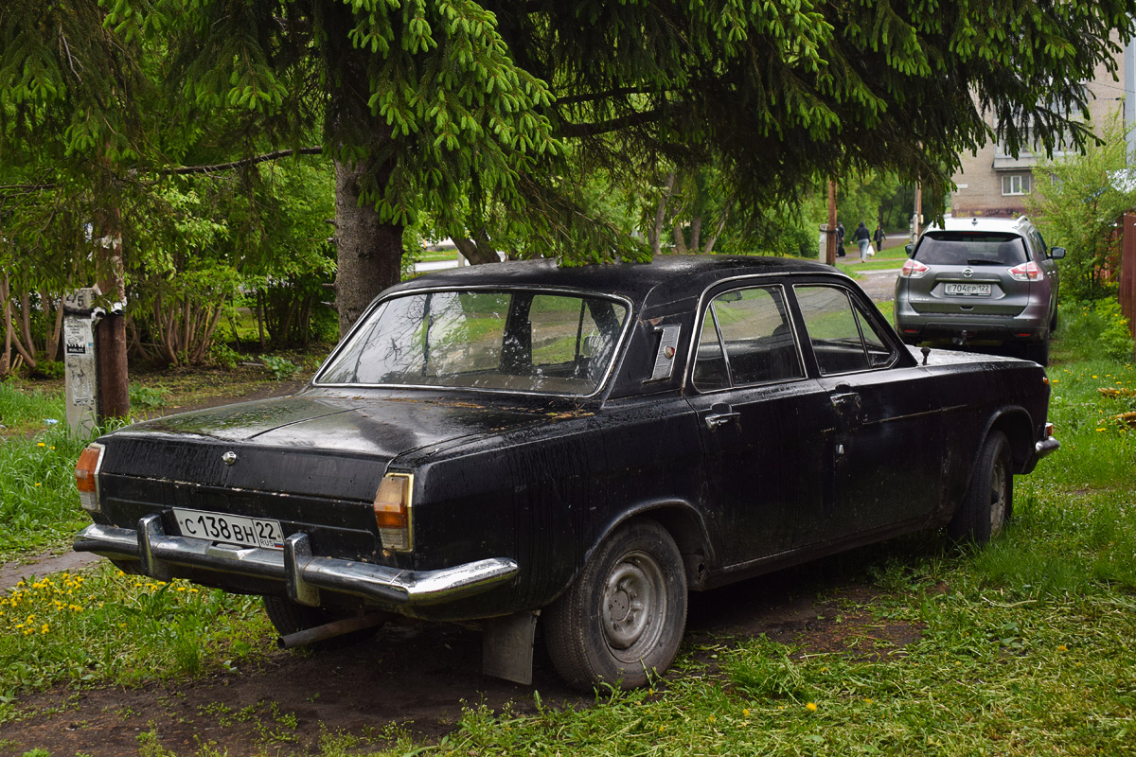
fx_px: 1609
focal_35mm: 51
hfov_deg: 38.9
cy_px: 378
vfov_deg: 26.5
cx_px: 568
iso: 400
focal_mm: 34
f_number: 5.6
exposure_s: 1/100
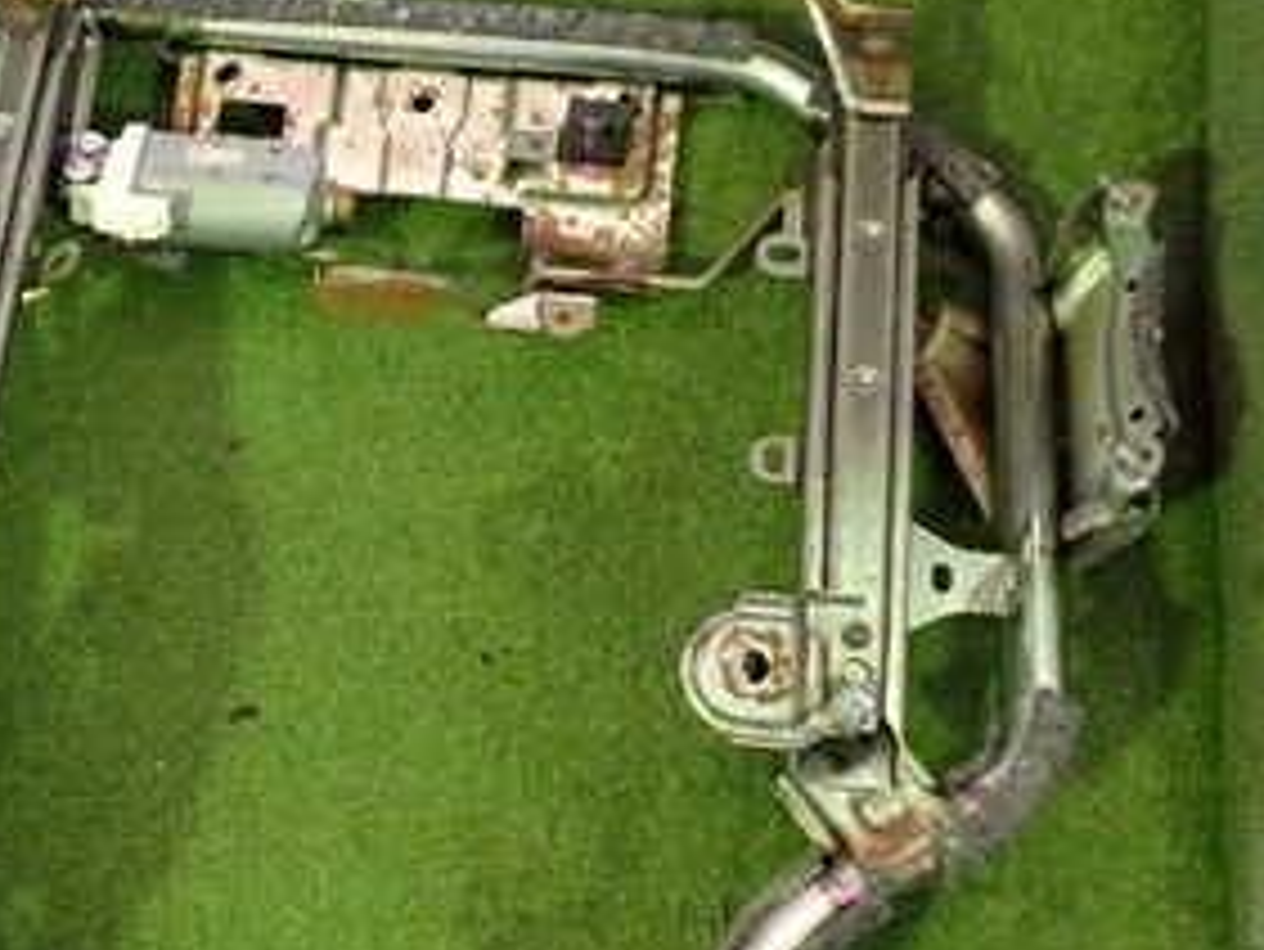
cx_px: 103
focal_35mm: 64
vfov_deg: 22.9
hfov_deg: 28.9
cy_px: 621
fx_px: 2338
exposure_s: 1/30
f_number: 2.3
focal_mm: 5.4
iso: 800
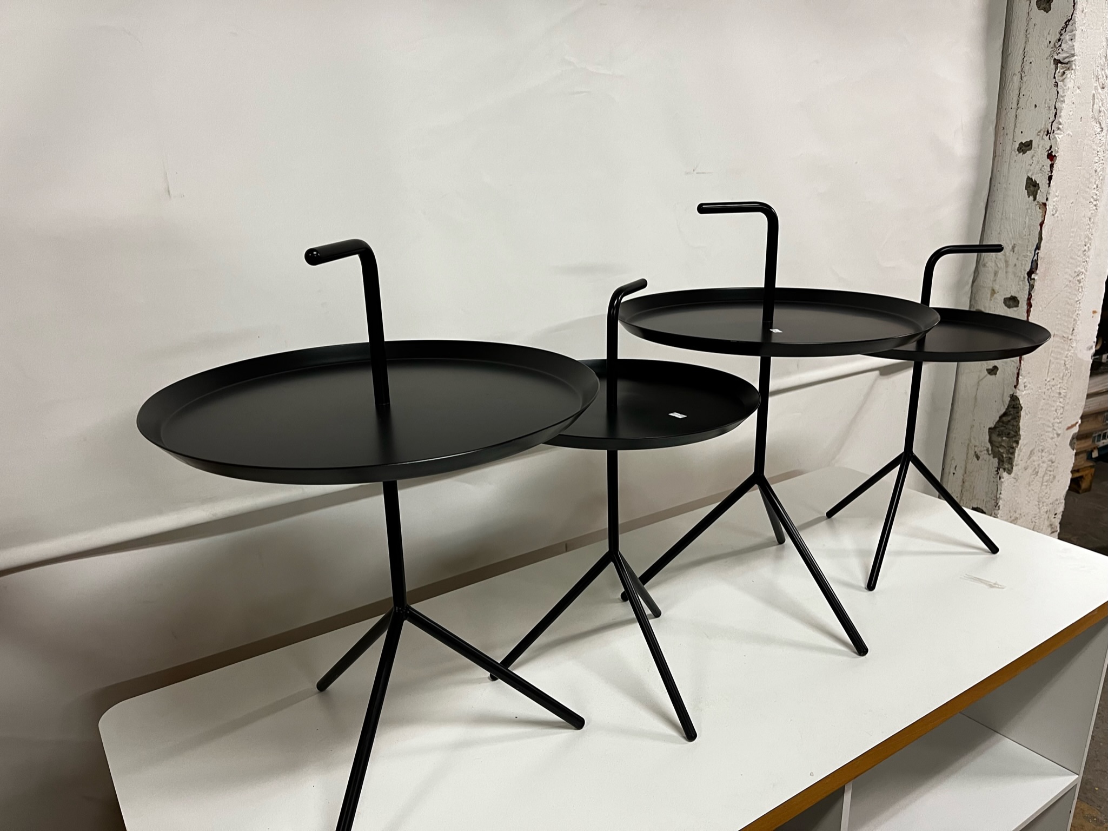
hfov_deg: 67.3
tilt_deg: -19.6
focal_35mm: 26
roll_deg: +1.2
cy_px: 416
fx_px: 832
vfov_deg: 53.0
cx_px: 554
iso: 80
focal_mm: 5.1
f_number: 1.6
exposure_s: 1/50
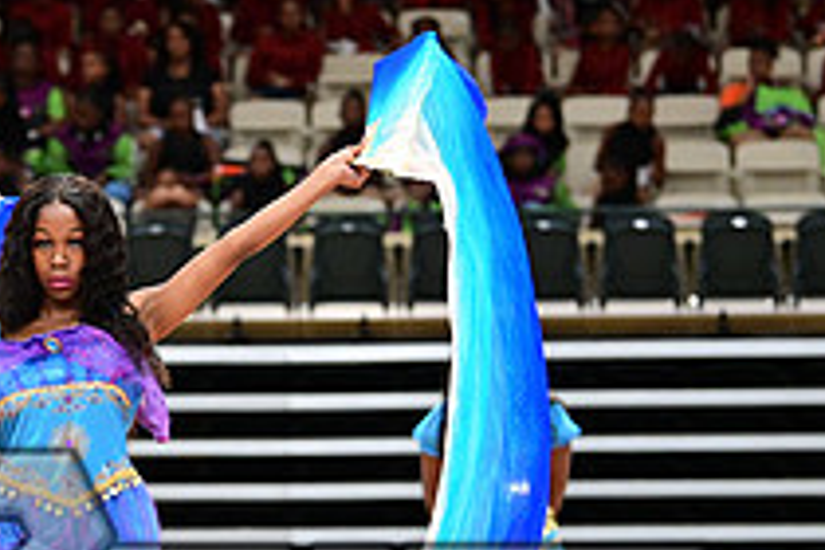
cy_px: 558
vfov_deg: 5.8
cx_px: 71
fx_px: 5431
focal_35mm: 237
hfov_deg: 8.7
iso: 6400
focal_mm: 86
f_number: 3.2
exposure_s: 1/1000
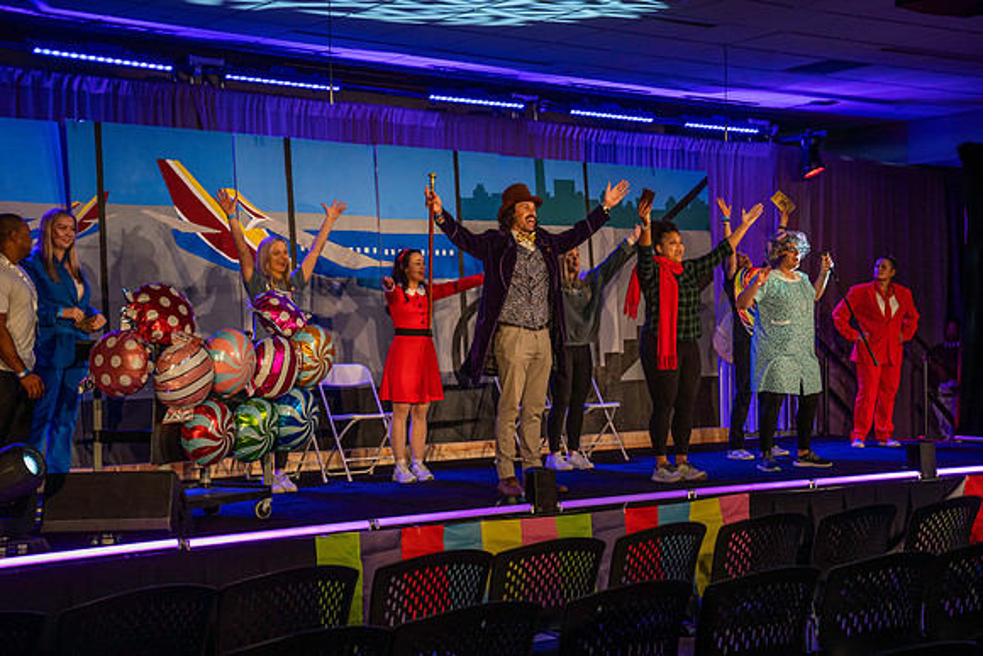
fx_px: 1611
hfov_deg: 33.9
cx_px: 492
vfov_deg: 23.0
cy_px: 328
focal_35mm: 59
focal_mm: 59
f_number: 4.5
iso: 1600
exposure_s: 1/250
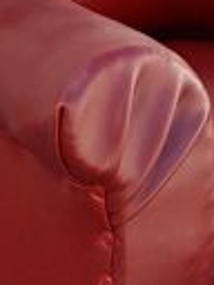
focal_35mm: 156
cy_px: 156
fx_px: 1286
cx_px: 149
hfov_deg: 9.5
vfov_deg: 12.7
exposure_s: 1/123
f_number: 2
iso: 20
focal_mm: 4.6
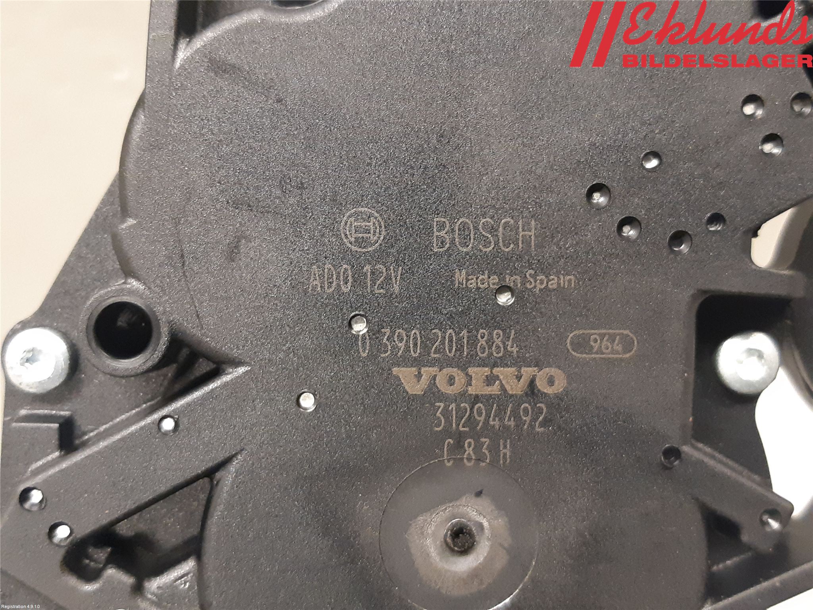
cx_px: 406
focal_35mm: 26
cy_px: 305
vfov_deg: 53.1
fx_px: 611
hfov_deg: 67.3
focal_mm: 3.93
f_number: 1.7
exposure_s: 1/25
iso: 320
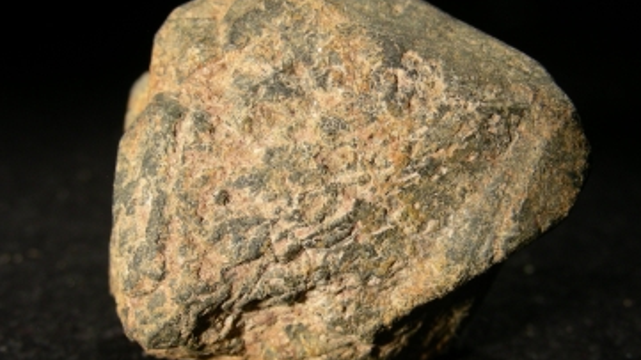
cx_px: 332
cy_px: 178
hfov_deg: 43.7
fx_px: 799
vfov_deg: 25.4
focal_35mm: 47
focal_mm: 6.3
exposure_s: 1/67.7
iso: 50
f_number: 3.5
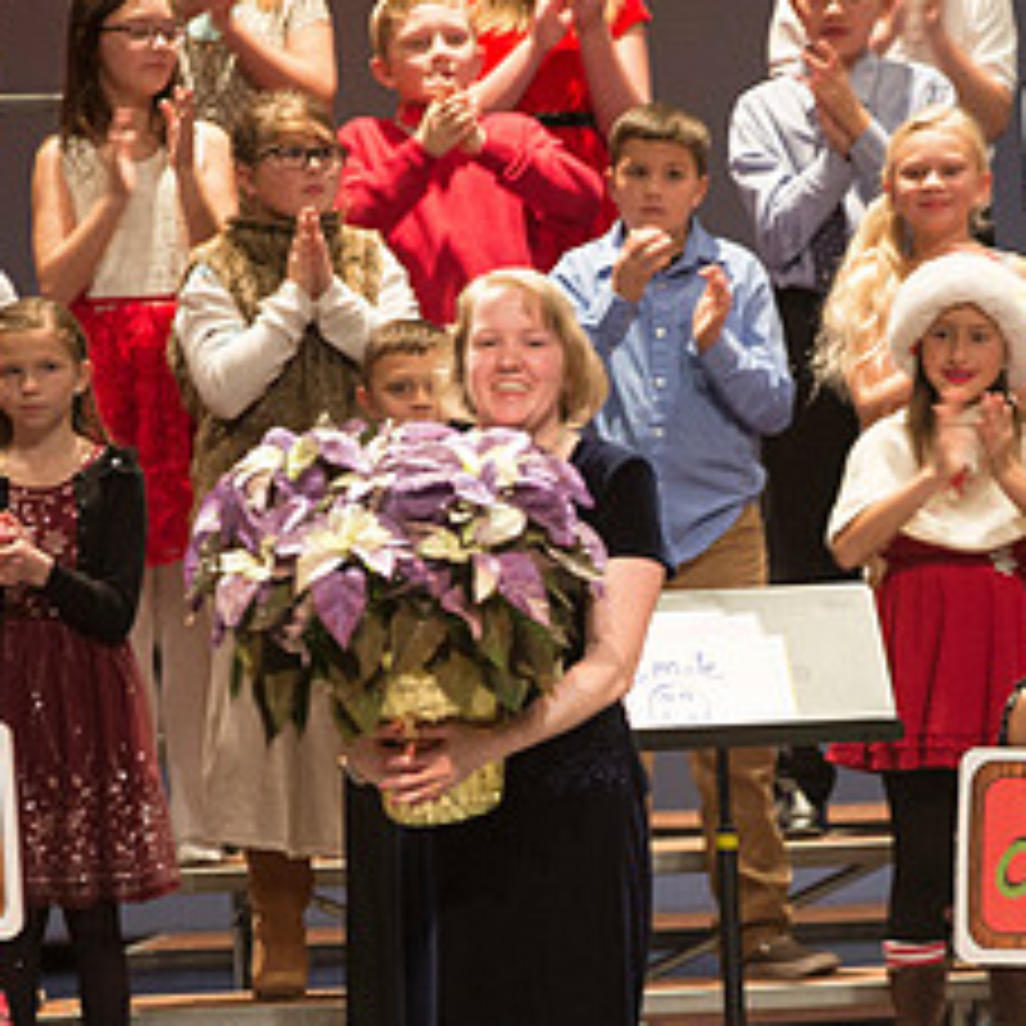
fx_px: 14520
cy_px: 776
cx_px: 670
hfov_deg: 4.0
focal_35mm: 433
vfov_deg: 4.0
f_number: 2.8
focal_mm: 200
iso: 2500
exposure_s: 1/80
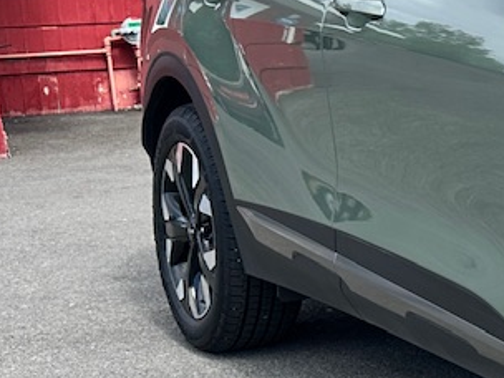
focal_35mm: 101
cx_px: 894
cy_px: 191
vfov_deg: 14.6
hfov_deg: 16.4
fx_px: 1471
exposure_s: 1/2660
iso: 80
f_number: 1.78
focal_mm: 6.86
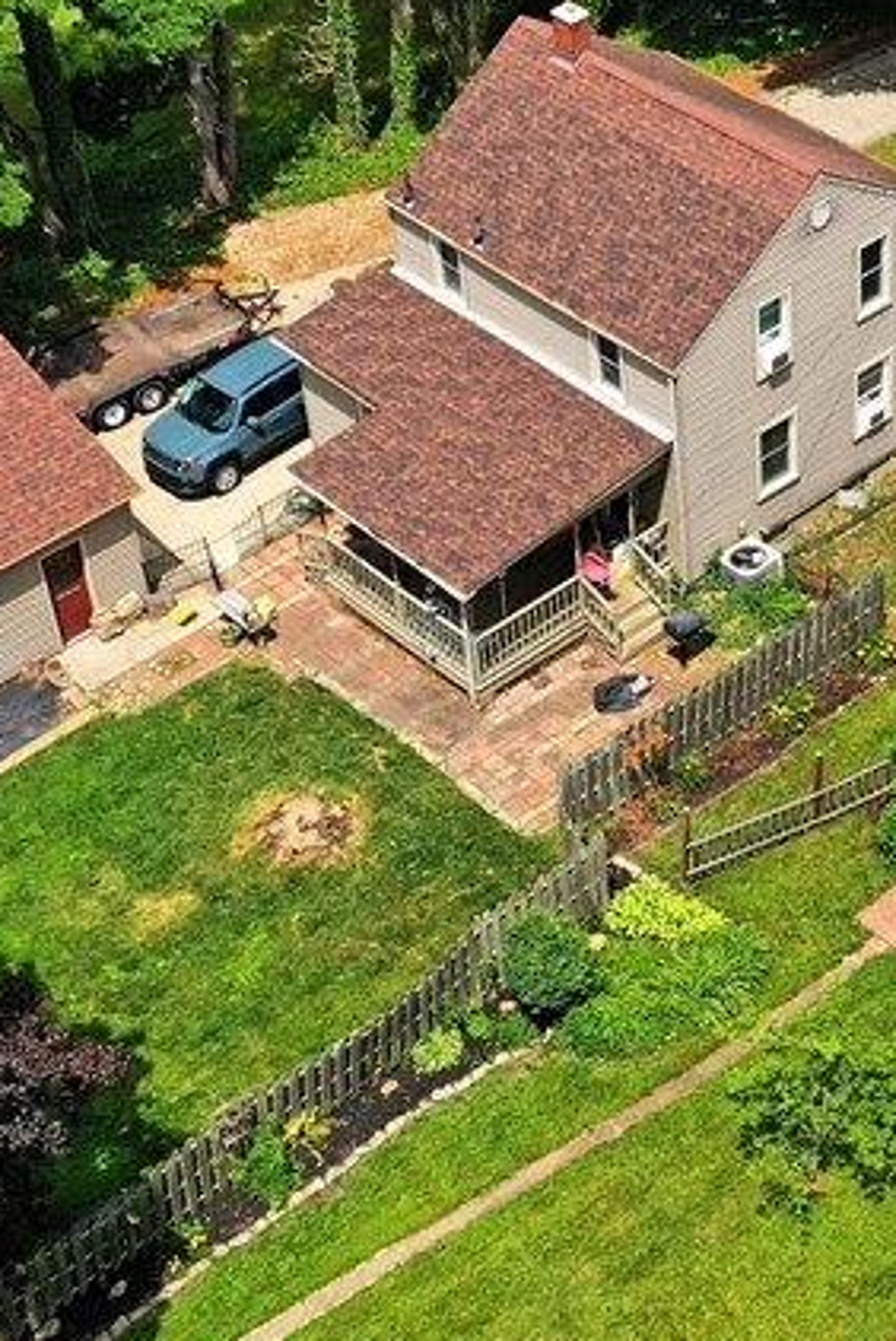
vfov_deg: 28.0
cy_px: 807
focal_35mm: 72
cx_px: 791
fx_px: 2683
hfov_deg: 18.7
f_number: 6.3
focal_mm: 10.26
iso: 100
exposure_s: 1/500
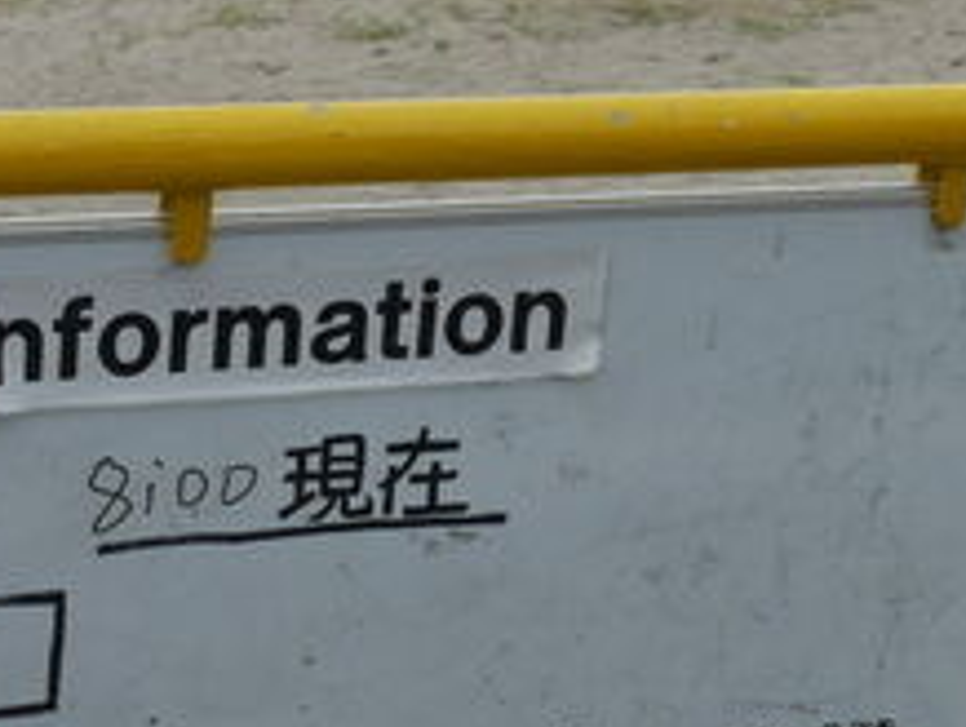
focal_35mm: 127
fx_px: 3548
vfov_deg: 11.7
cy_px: 146
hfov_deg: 15.5
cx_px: 397
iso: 200
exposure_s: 1/500
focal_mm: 17
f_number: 8
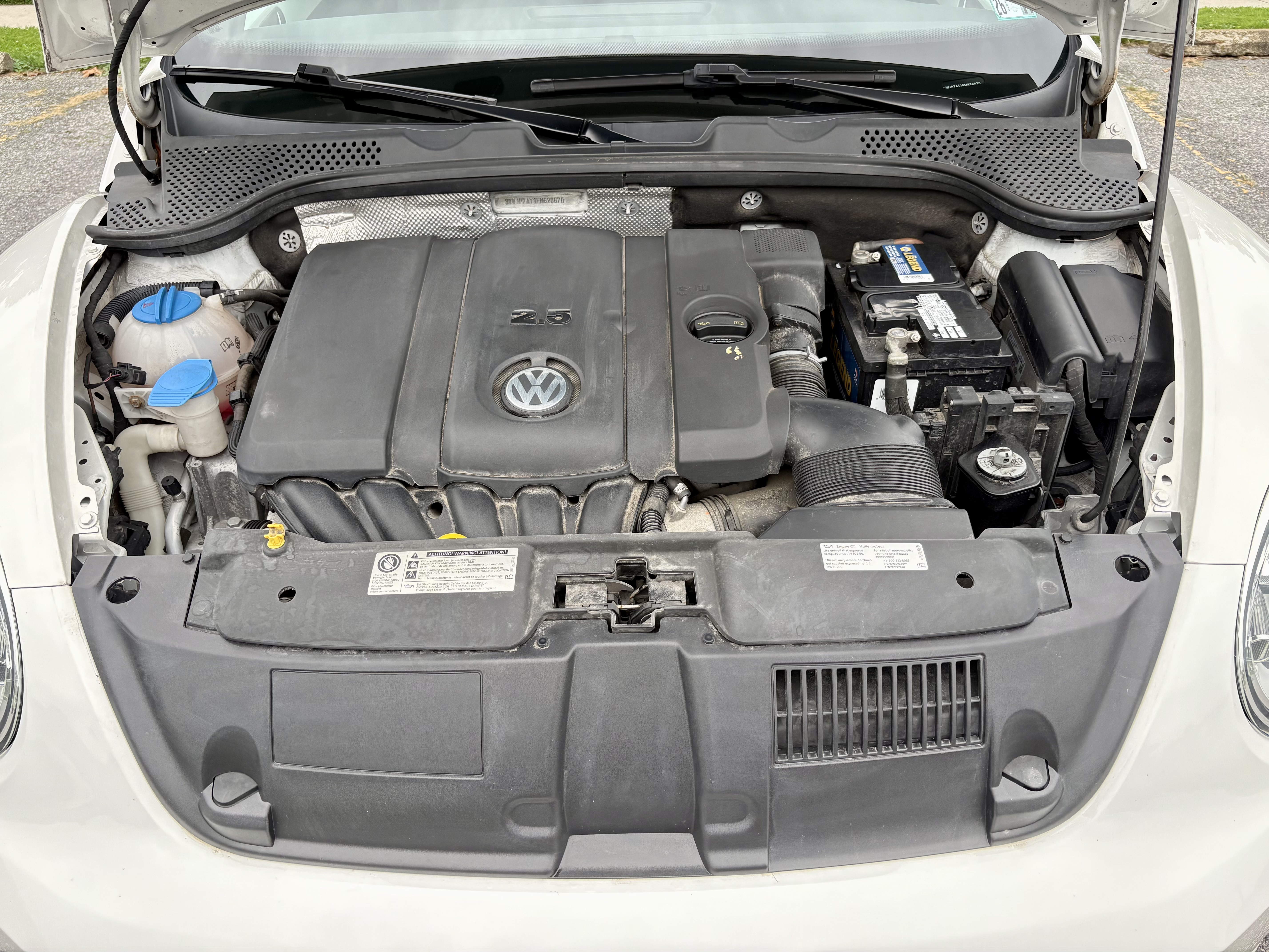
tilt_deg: -34.0
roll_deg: -0.1
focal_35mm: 26
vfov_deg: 53.1
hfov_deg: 67.3
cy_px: 476
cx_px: 634
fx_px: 953
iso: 64
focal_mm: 5.96
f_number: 1.6
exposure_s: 1/629
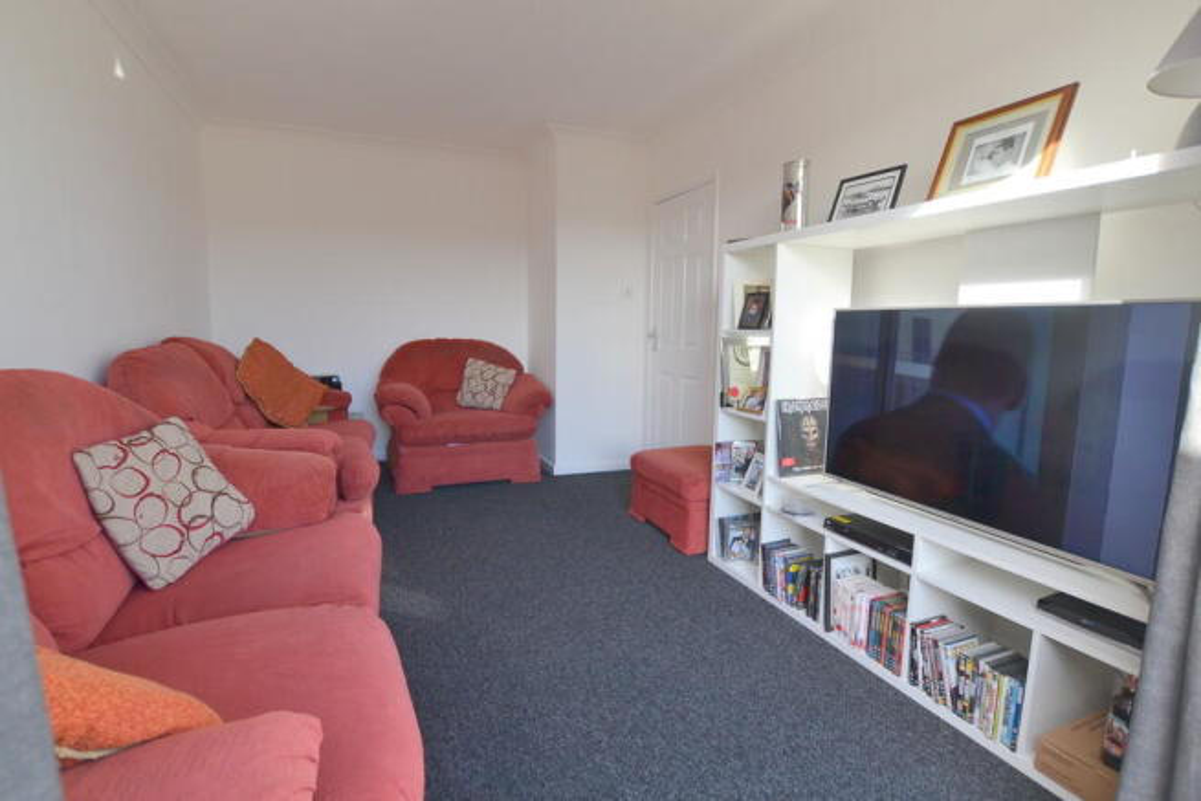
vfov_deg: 72.1
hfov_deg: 95.0
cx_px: 600
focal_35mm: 16
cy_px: 400
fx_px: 551
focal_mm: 11
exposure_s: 1/125
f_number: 5.6
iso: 160
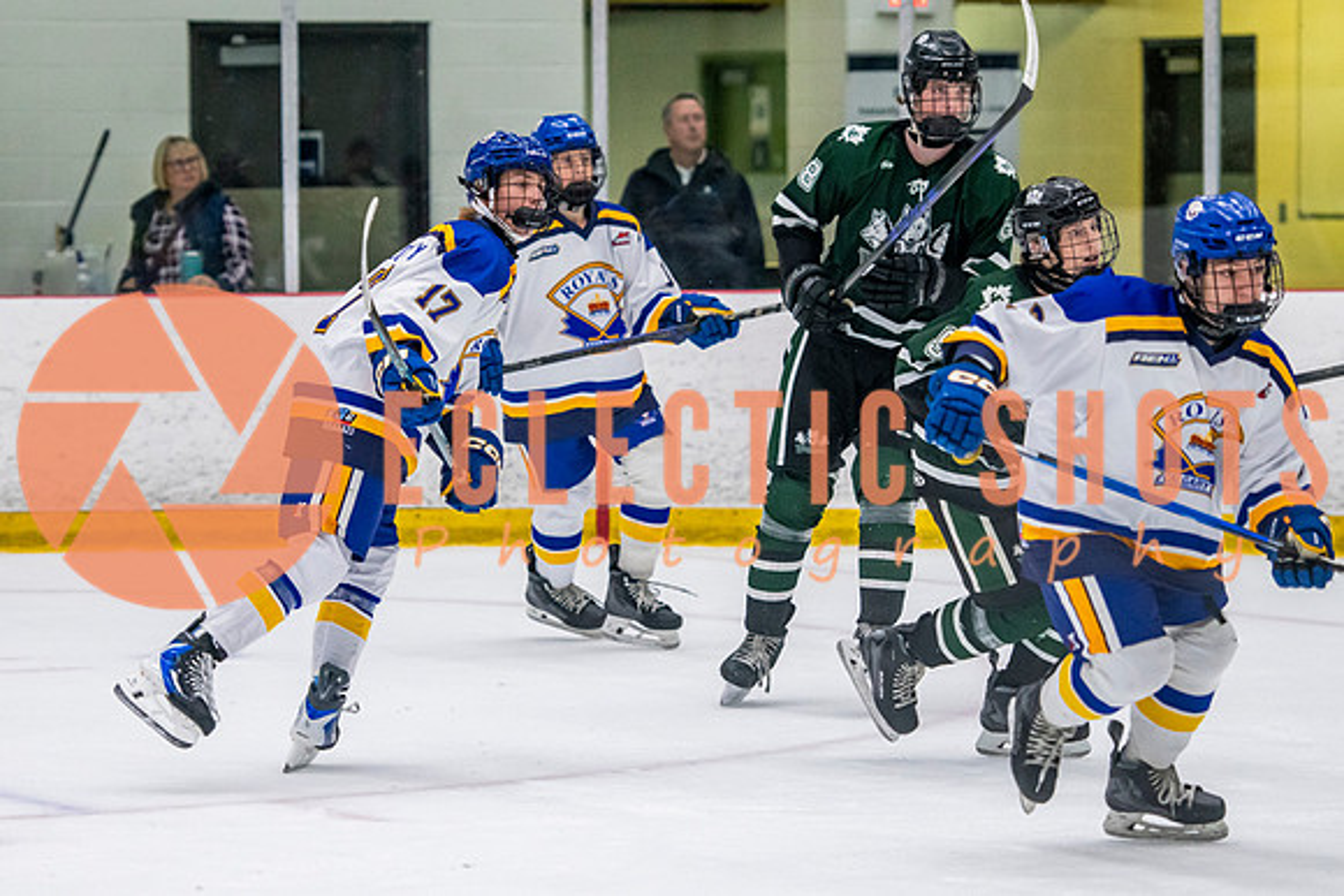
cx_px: 588
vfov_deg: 7.4
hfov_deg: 11.0
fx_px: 6971
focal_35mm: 187
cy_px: 418
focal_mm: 120
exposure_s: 1/640
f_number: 3.2
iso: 2000
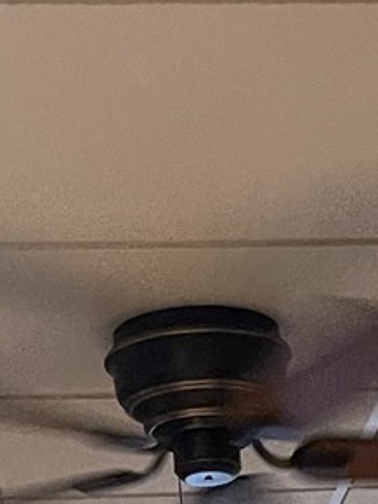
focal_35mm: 132
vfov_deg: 11.7
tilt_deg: -8.8
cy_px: 1266
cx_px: 420
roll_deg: +3.9
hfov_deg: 11.1
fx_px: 1923
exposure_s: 1/54
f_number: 1.6
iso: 400
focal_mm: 5.1
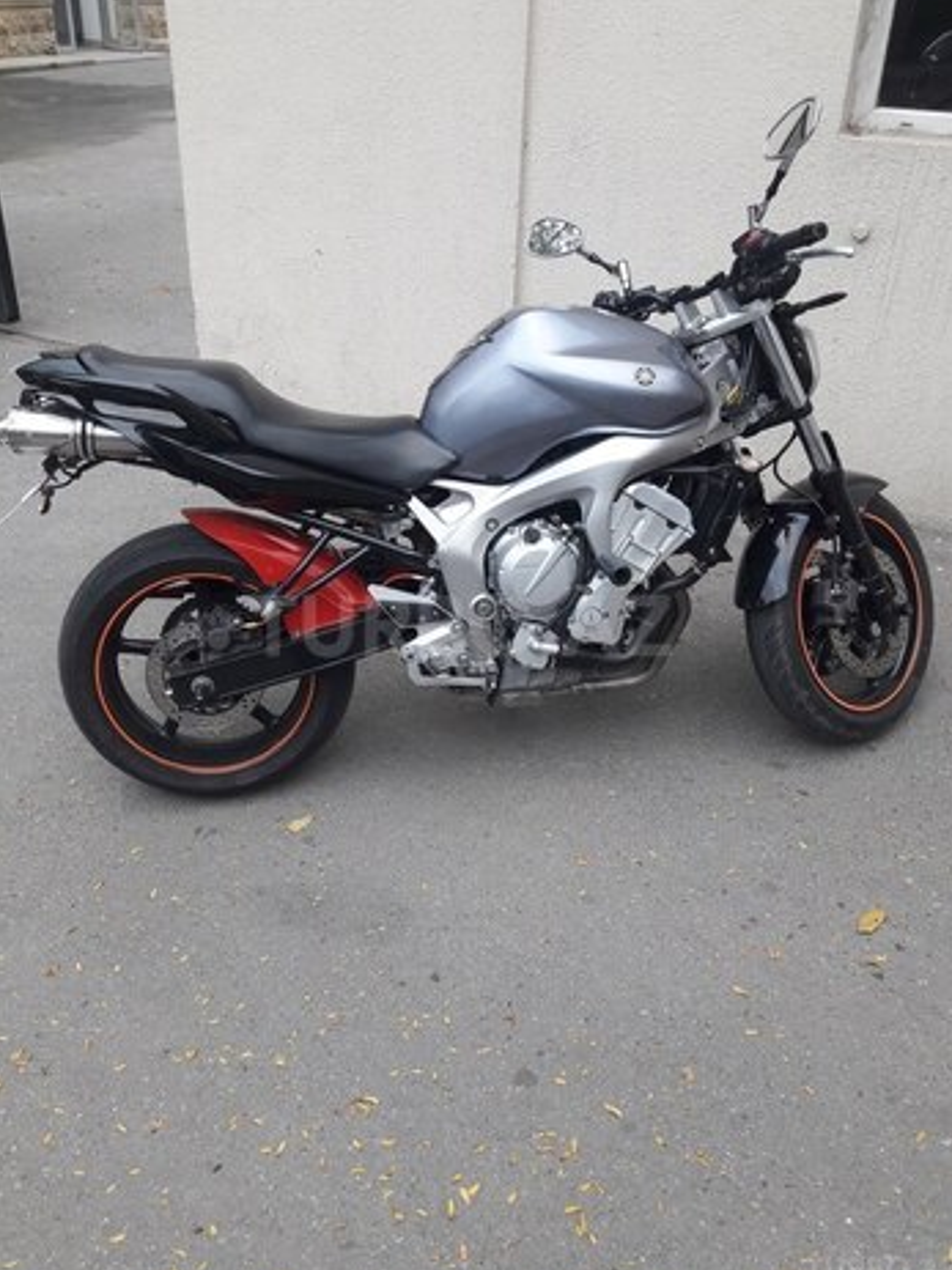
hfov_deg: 46.8
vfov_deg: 60.0
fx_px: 1101
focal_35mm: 30
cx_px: 461
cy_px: 625
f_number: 1.9
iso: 64
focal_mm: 3.7
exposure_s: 1/100
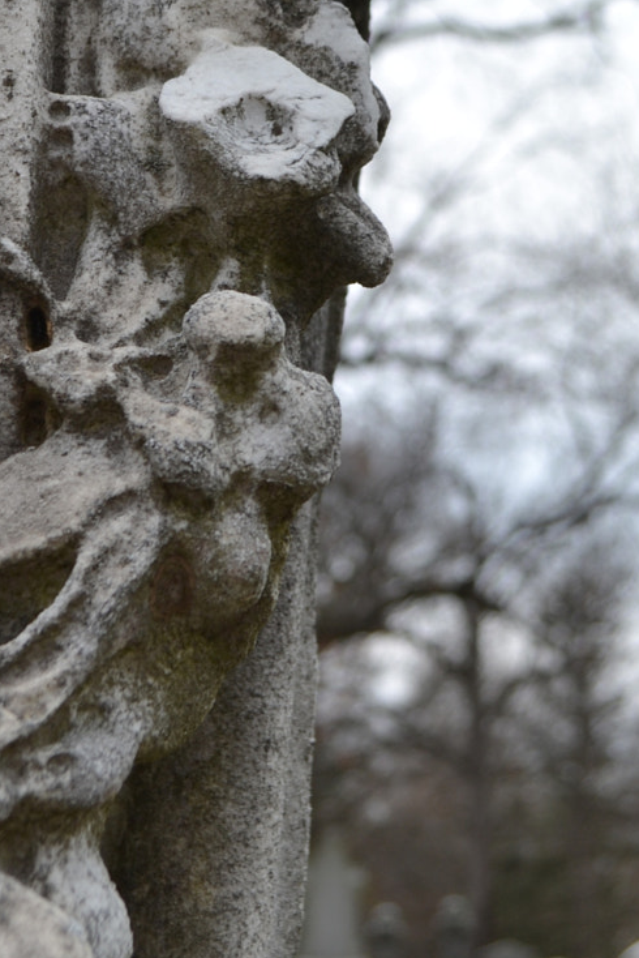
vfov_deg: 23.8
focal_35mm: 85
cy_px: 318
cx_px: 203
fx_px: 2261
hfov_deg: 16.0
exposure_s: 1/160
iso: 100
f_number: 4.2
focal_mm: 26
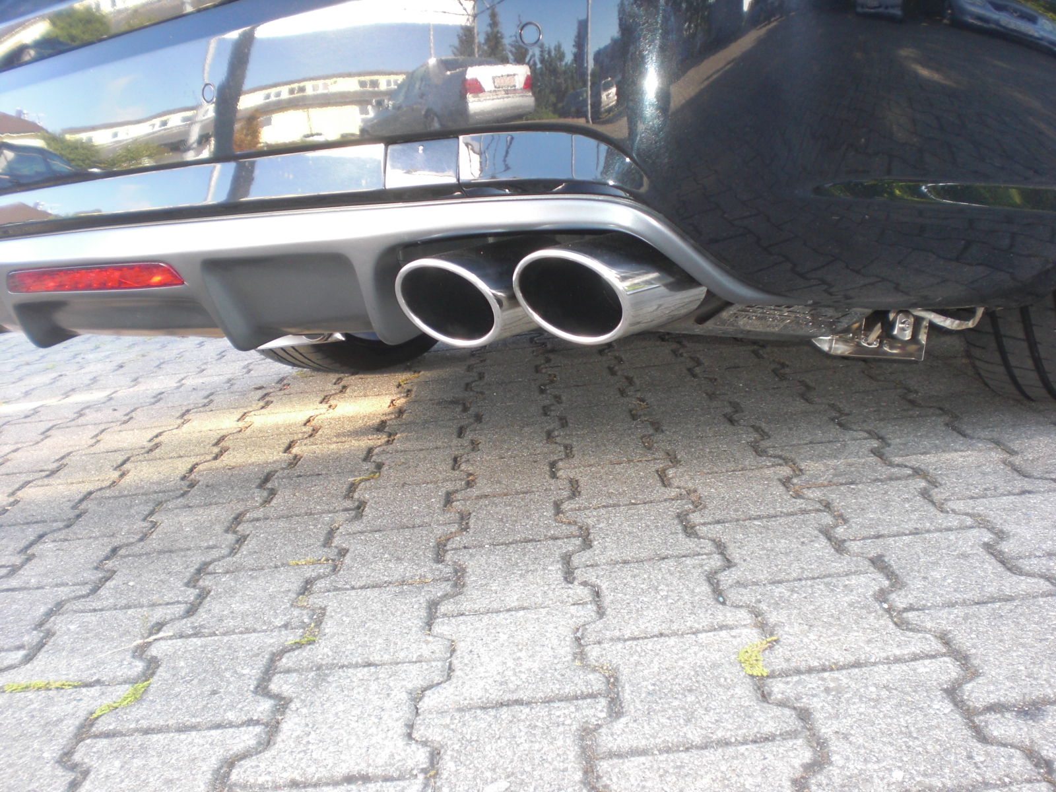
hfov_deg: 49.0
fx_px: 1159
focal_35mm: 38
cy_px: 396
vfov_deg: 37.7
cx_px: 528
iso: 100
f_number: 3.1
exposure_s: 1/60
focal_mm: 6.3
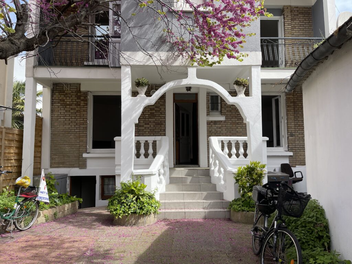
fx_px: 264
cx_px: 176
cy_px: 132
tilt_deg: +3.5
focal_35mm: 26
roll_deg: +1.1
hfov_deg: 67.3
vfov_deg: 53.1
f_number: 1.6
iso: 32
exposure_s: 1/1667
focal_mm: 5.1
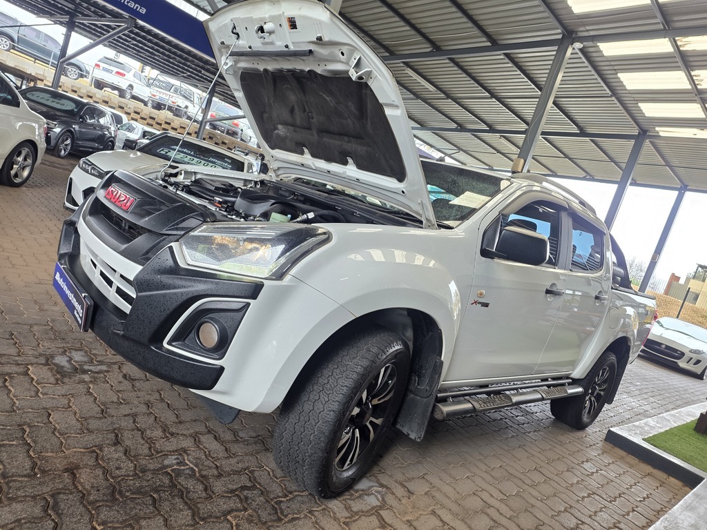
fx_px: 470
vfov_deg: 58.9
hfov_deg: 73.9
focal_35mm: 23
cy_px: 265
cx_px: 354
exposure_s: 1/51.8
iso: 125
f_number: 1.7
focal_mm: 6.25
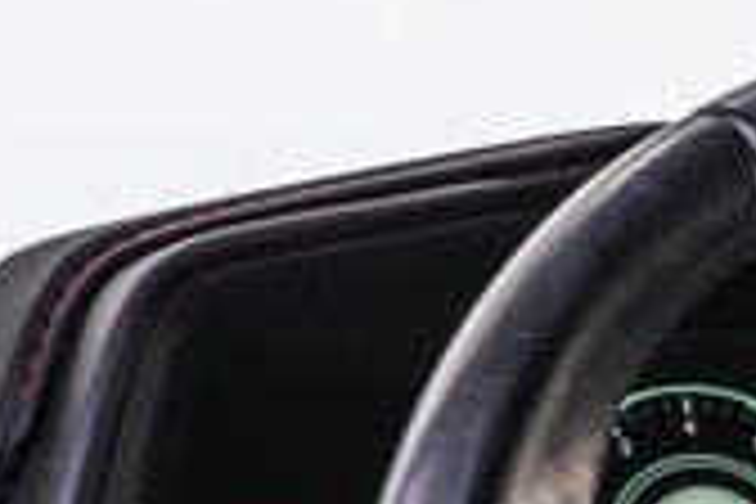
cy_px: 910
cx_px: 1237
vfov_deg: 7.3
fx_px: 3822
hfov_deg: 10.8
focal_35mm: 182
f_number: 8
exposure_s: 1/20
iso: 200
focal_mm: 44
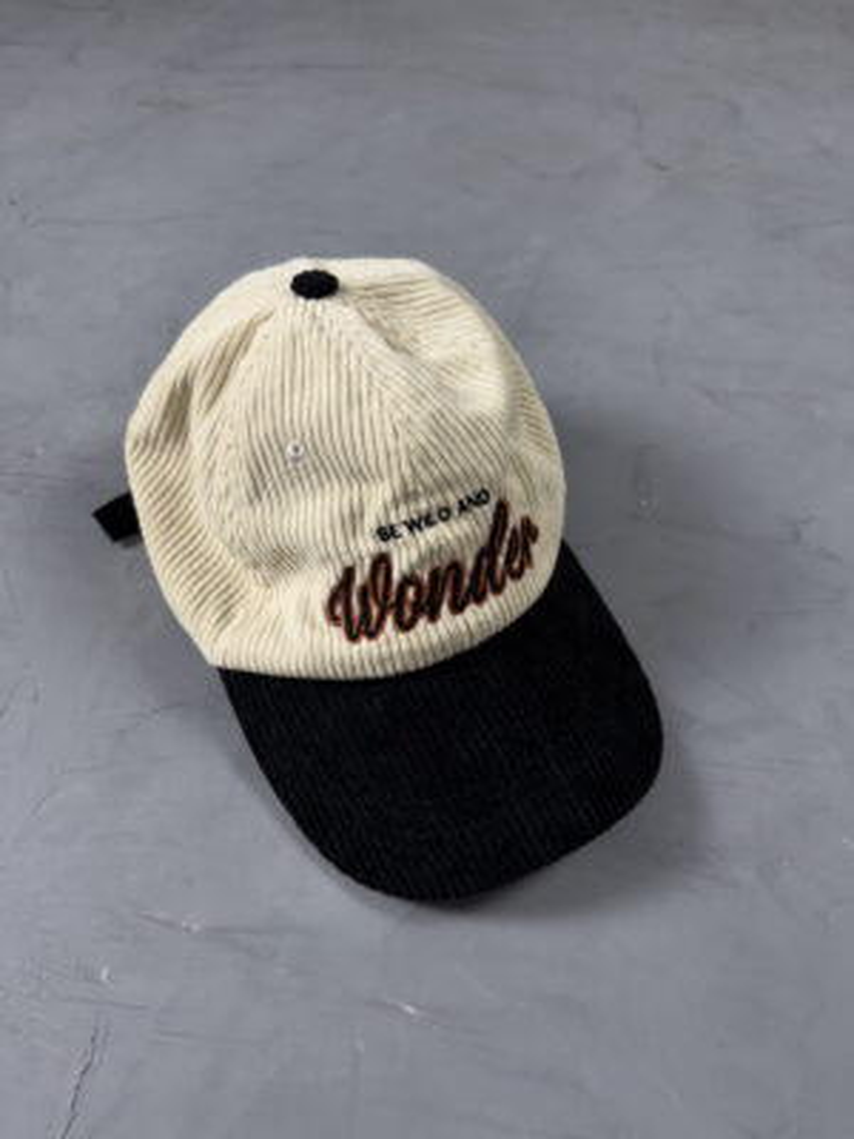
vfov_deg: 71.6
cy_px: 570
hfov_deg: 56.8
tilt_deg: -51.3
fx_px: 789
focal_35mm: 24
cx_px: 427
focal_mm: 6.76
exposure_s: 1/120
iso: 160
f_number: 1.78
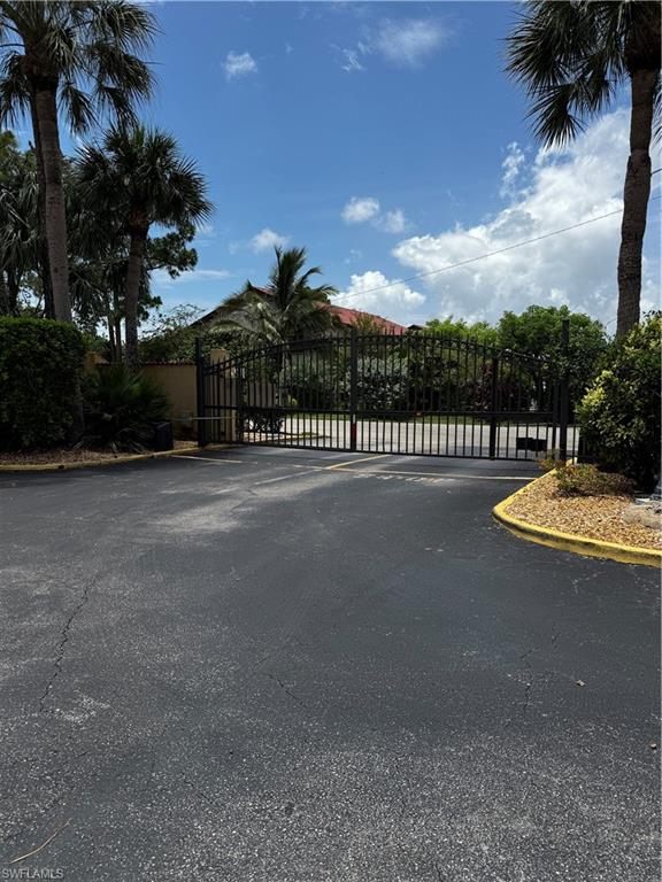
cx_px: 331
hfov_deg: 56.8
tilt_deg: -5.7
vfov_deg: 71.6
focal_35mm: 24
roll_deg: -0.1
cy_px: 441
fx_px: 612
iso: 80
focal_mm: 6.76
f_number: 1.78
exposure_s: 1/4608
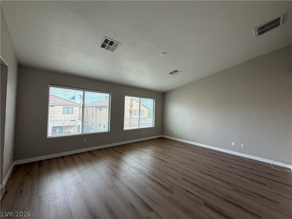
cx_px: 146
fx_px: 118
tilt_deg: +1.2
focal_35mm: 14
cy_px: 110
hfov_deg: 102.1
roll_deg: -1.9
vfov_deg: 85.7
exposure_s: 1/121
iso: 200
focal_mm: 2.22
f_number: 2.2
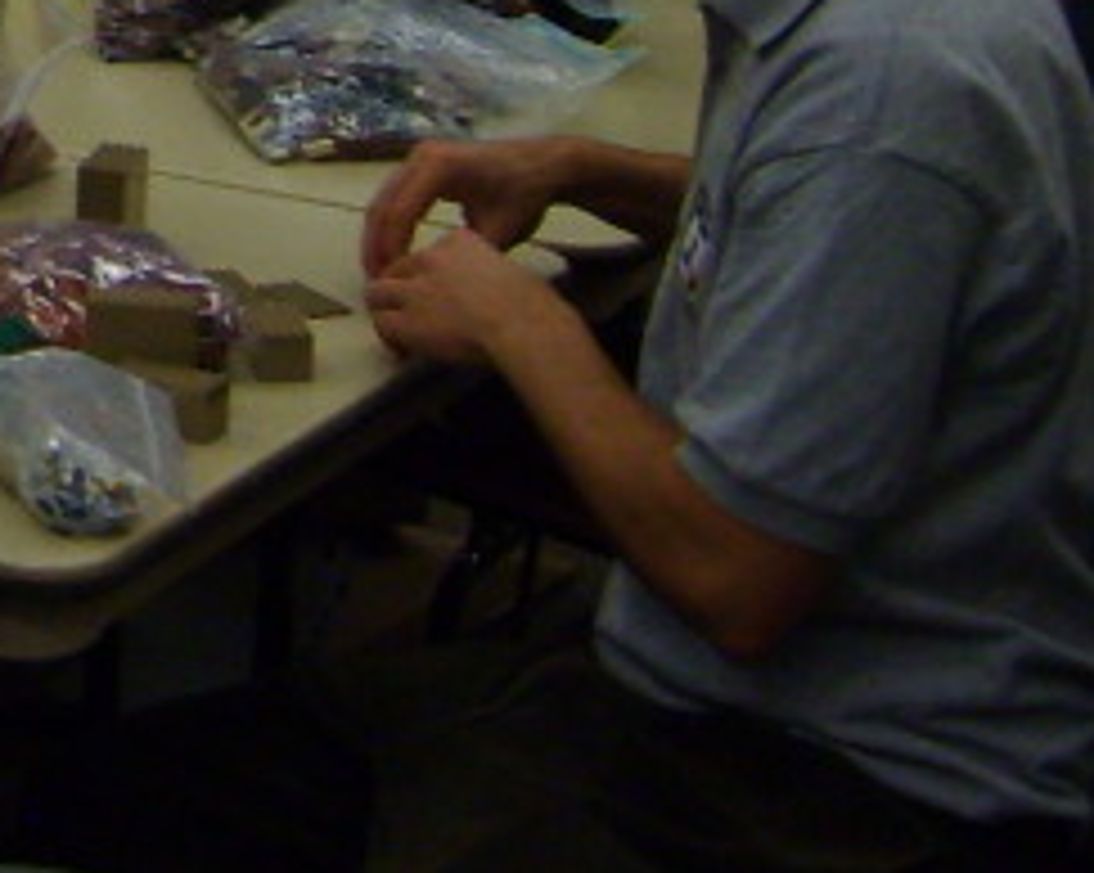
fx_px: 4659
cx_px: -1040
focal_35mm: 144
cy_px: -634
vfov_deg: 10.2
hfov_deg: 12.0
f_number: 2.8
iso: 100
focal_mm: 5.8
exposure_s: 1/30
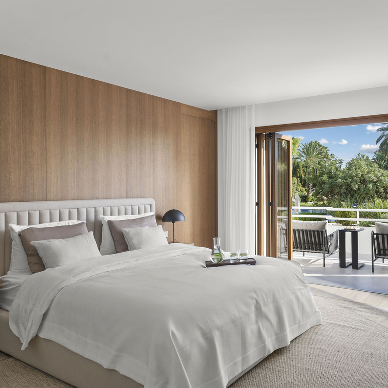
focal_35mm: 28
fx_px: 357
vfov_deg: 57.0
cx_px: 234
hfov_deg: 56.6
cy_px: 194
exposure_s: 1/8
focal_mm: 21.9
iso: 100
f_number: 8
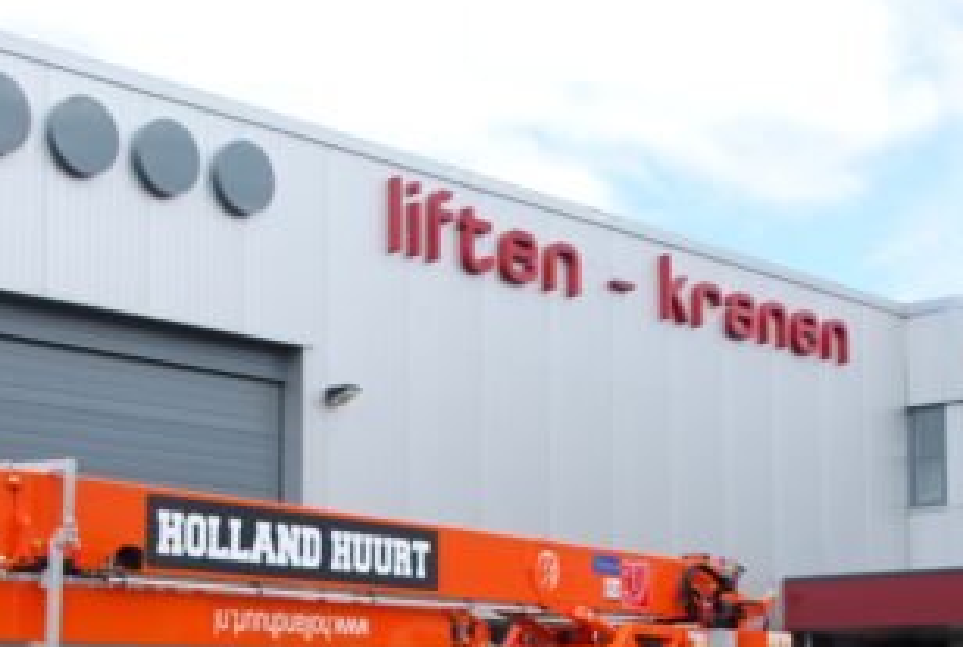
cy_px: 609
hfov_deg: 27.6
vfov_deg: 18.4
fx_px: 1957
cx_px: 475
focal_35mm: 73
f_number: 6.3
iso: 100
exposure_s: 1/160
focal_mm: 25
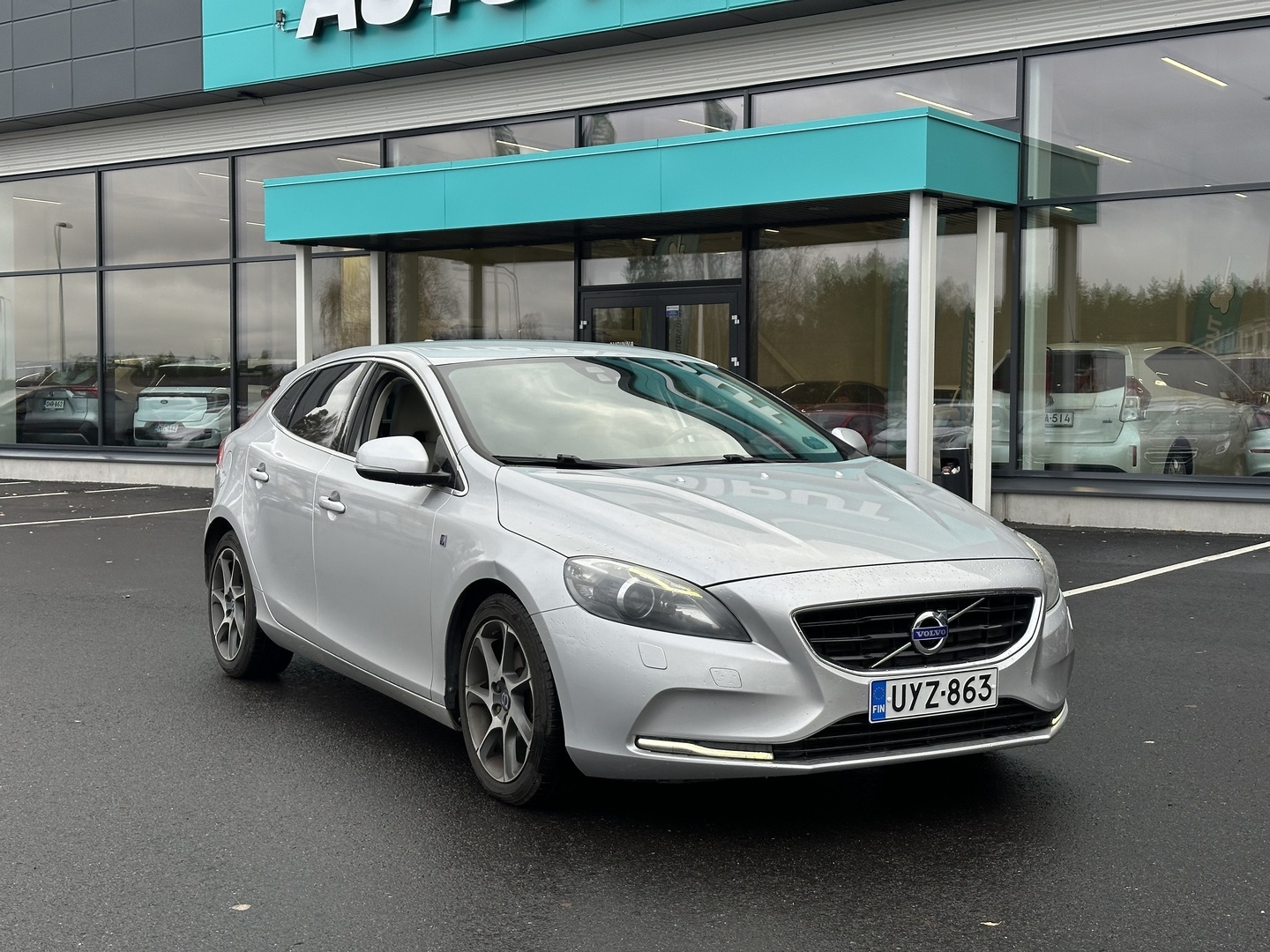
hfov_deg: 39.7
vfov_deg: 30.3
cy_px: 476
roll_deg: -1.0
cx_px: 635
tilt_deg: -2.2
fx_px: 1761
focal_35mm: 48
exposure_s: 1/864
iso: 64
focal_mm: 6.86
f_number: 1.78
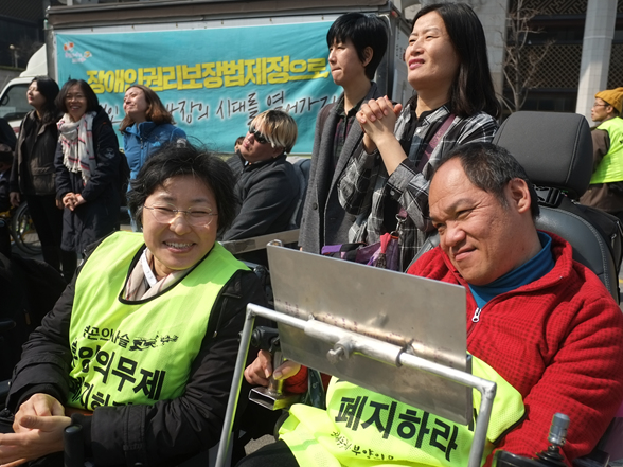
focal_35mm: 30
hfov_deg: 59.9
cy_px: 235
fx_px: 540
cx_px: 326
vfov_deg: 46.8
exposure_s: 1/1400
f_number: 4
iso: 250
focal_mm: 18
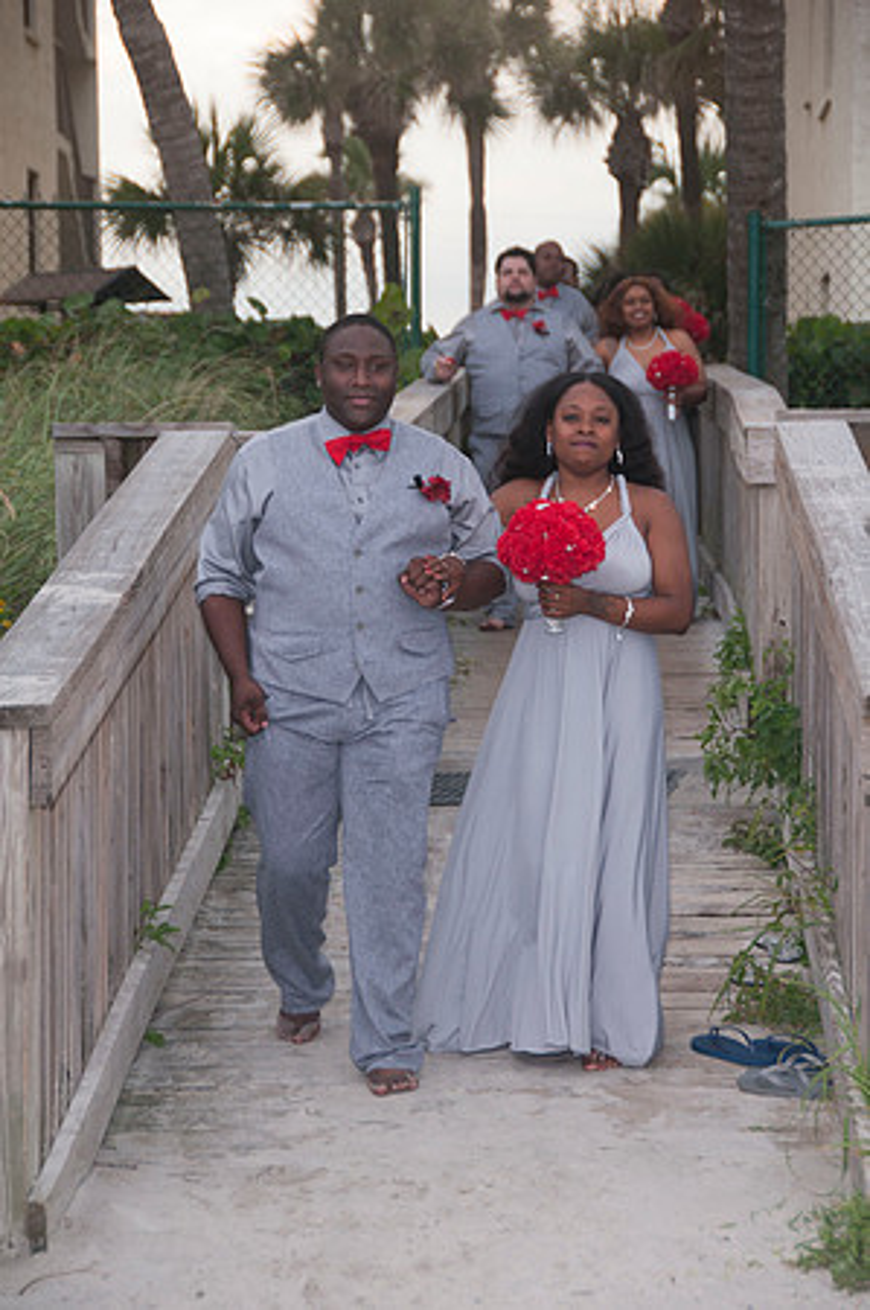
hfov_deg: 9.6
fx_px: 5177
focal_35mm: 142
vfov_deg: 14.4
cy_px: 655
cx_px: 435
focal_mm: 95
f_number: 5.6
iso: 200
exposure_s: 1/125
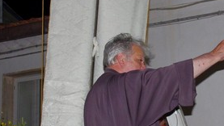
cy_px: 71
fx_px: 523
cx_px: 154
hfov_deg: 24.1
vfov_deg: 13.8
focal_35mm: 88
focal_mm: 31
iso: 1600
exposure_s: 1/60
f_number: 6.3
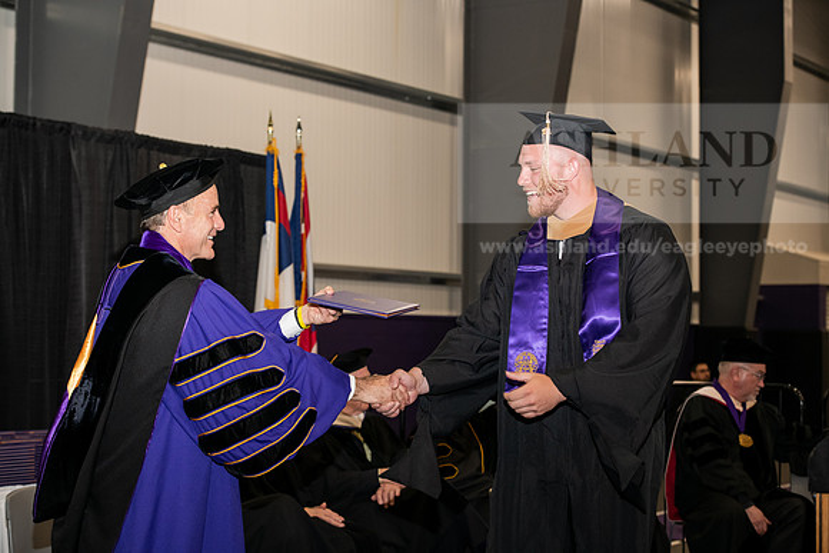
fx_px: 1727
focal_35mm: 75
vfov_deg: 18.2
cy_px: 276
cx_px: 414
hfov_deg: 27.0
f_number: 5.6
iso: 1600
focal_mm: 75
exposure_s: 1/200
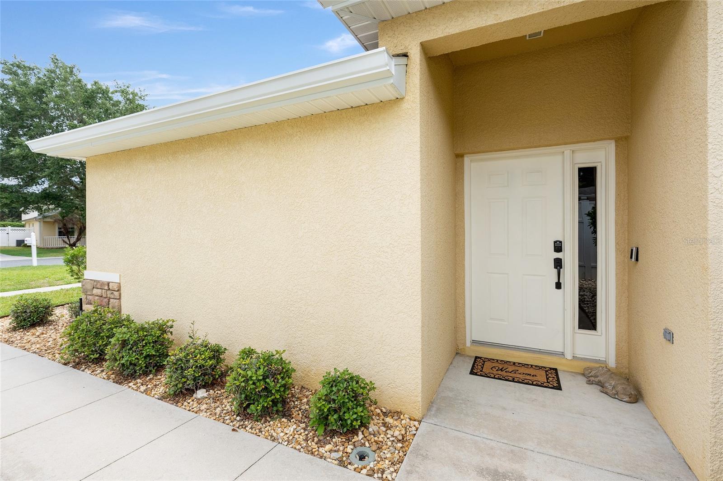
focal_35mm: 16
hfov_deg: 96.7
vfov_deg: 73.7
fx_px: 321
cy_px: 240
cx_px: 362
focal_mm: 16
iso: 400
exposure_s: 1/1000
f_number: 5.6
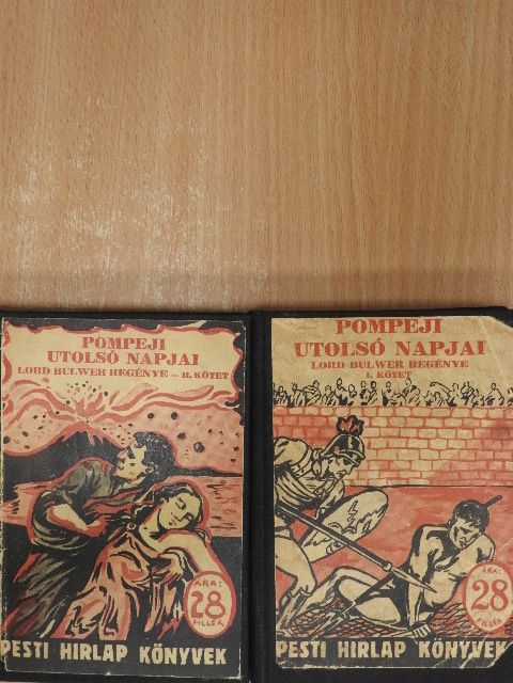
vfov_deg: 38.2
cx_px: 256
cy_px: 342
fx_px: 988
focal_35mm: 50
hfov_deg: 29.1
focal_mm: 9
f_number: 4
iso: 500
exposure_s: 1/60
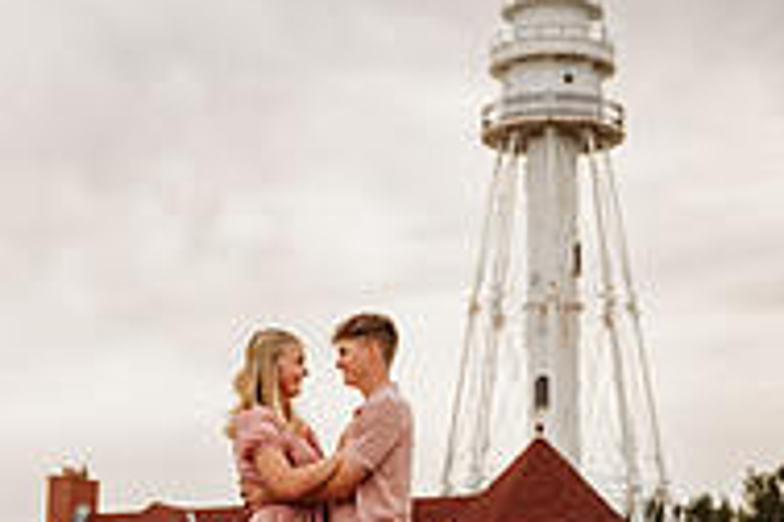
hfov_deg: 17.2
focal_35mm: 119
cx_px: 253
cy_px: 253
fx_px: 2591
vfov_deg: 11.5
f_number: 2.8
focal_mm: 50
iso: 200
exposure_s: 1/1600
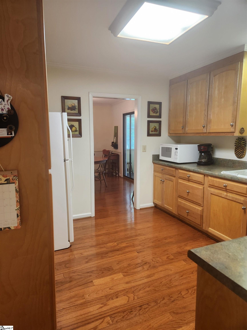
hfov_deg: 58.9
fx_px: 219
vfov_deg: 73.9
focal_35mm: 23
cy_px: 165
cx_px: 124
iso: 320
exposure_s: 1/120
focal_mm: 5.4
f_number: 1.8
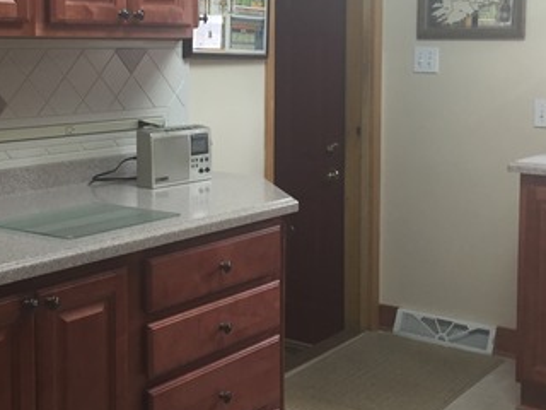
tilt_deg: -4.2
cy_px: 118
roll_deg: -0.2
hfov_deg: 33.0
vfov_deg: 25.0
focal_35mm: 58
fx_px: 915
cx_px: 198
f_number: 2.2
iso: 100
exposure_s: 1/30
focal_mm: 4.15
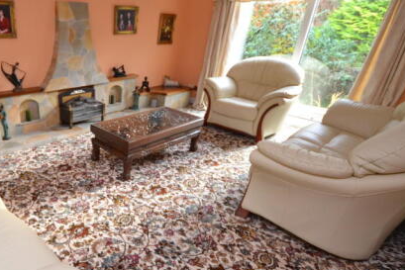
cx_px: 107
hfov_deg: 69.5
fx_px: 270
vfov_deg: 53.0
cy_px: 153
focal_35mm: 24
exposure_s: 1/60
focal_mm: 10
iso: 1000
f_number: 4
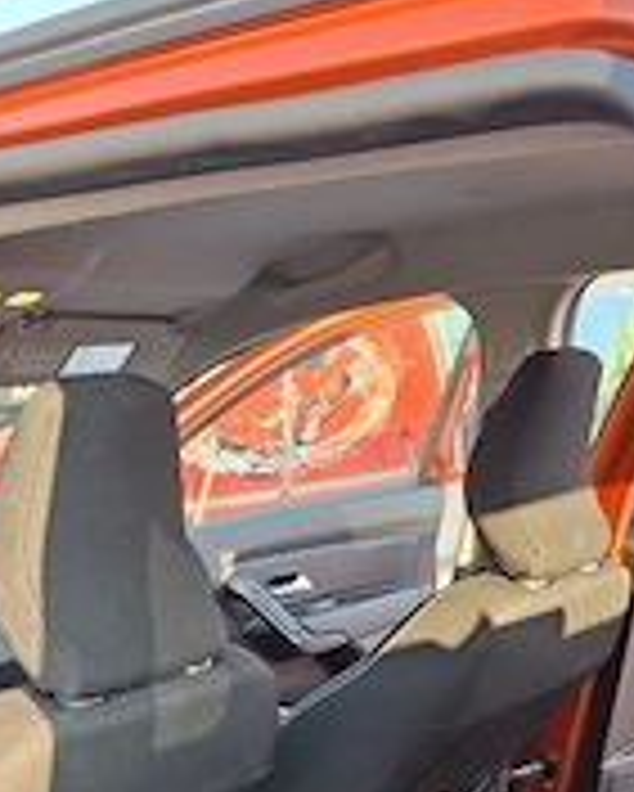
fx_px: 1195
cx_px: 121
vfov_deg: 32.3
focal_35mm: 51
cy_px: 868
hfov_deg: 29.0
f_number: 1.8
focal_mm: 5.54
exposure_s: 1/128
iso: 50
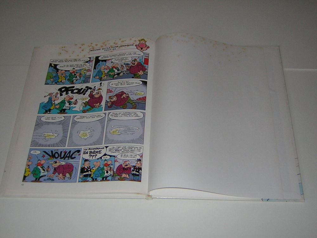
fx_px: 430
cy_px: 119
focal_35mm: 47
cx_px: 158
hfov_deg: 40.4
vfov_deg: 30.9
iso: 50
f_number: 2.9
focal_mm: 6.1
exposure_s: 1/60.1
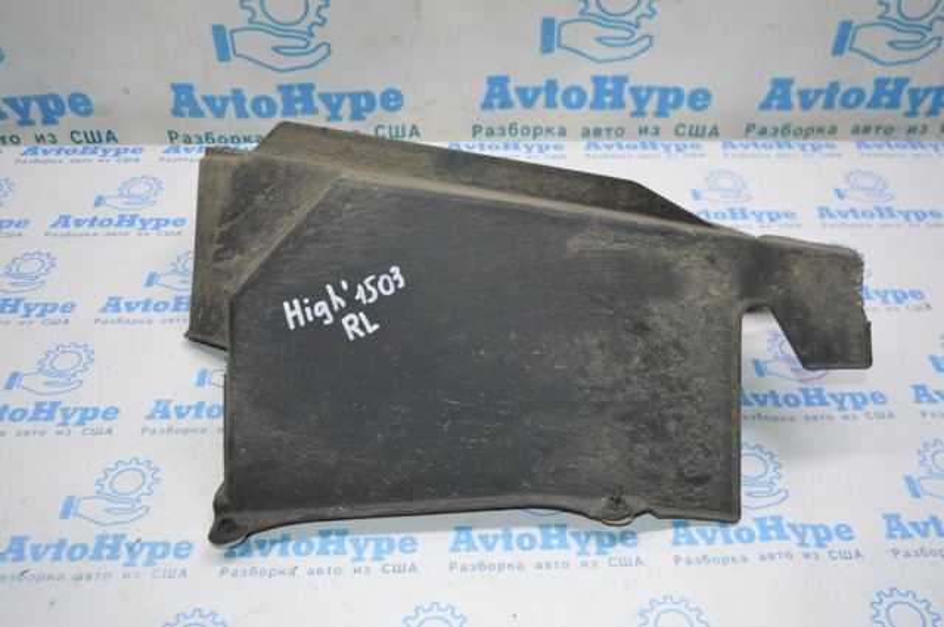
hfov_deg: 53.2
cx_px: 472
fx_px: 943
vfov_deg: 36.8
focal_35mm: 36
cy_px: 314
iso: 400
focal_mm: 24
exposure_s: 1/80
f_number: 4
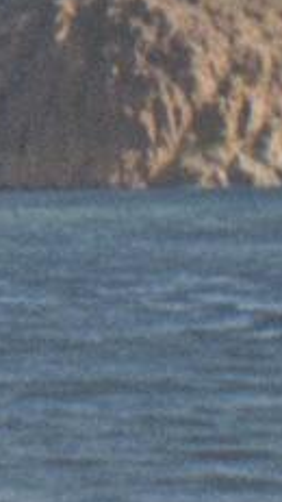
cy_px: 263
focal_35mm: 159
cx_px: -466
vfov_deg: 13.5
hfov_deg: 7.1
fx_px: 2113
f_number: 9
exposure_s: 1/400
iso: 500
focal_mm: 35
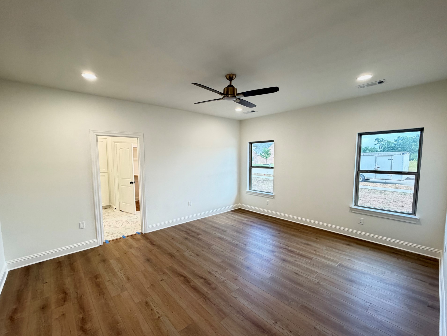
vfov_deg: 81.7
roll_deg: +0.6
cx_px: 214
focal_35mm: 15
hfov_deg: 98.1
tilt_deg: -5.3
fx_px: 194
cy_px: 175
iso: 250
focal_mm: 2.22
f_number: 2.2
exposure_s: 1/60
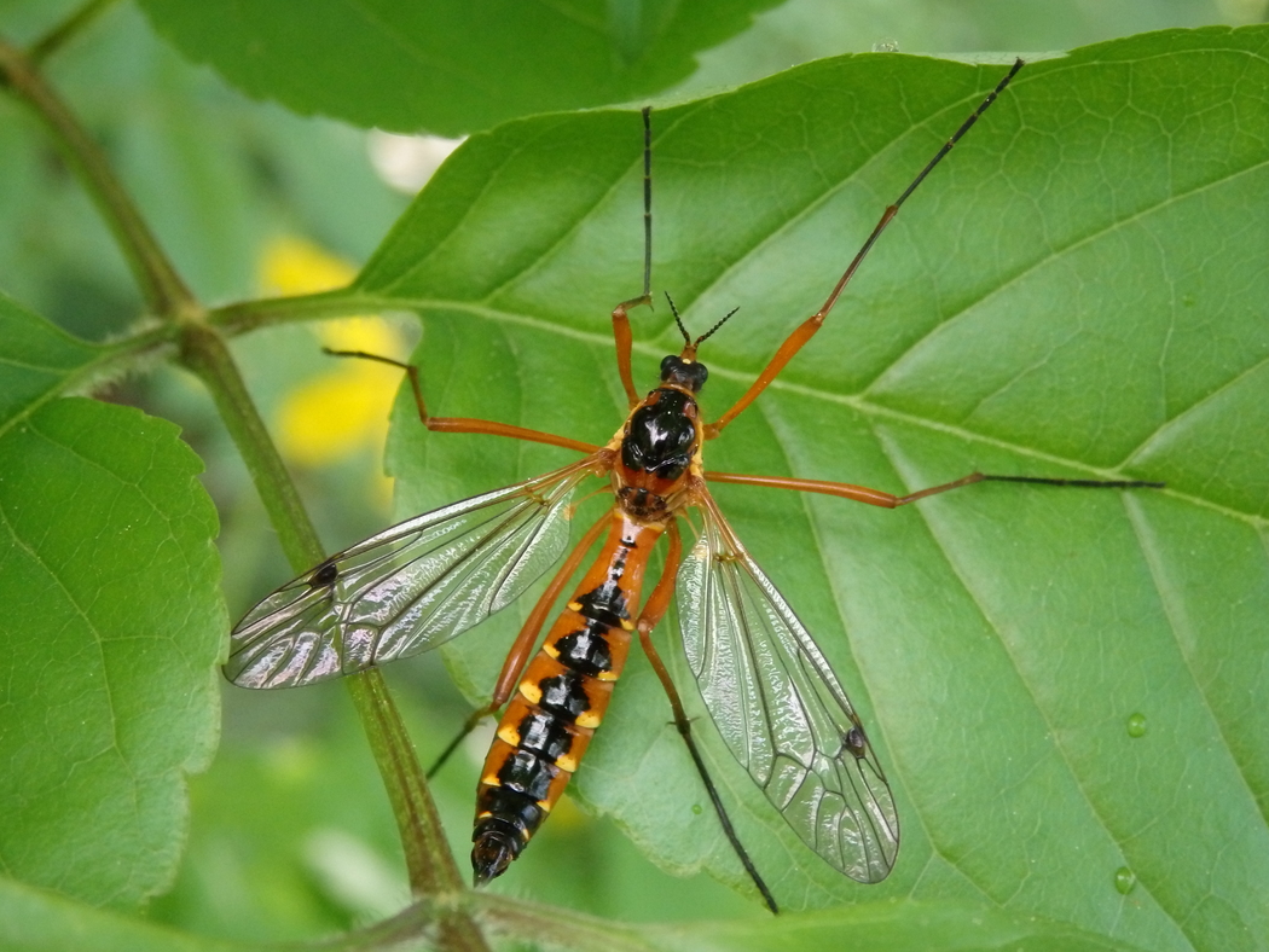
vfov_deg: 21.9
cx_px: 643
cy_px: 470
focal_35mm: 67
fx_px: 2457
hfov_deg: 29.0
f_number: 4.4
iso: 640
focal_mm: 11.9
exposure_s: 1/100
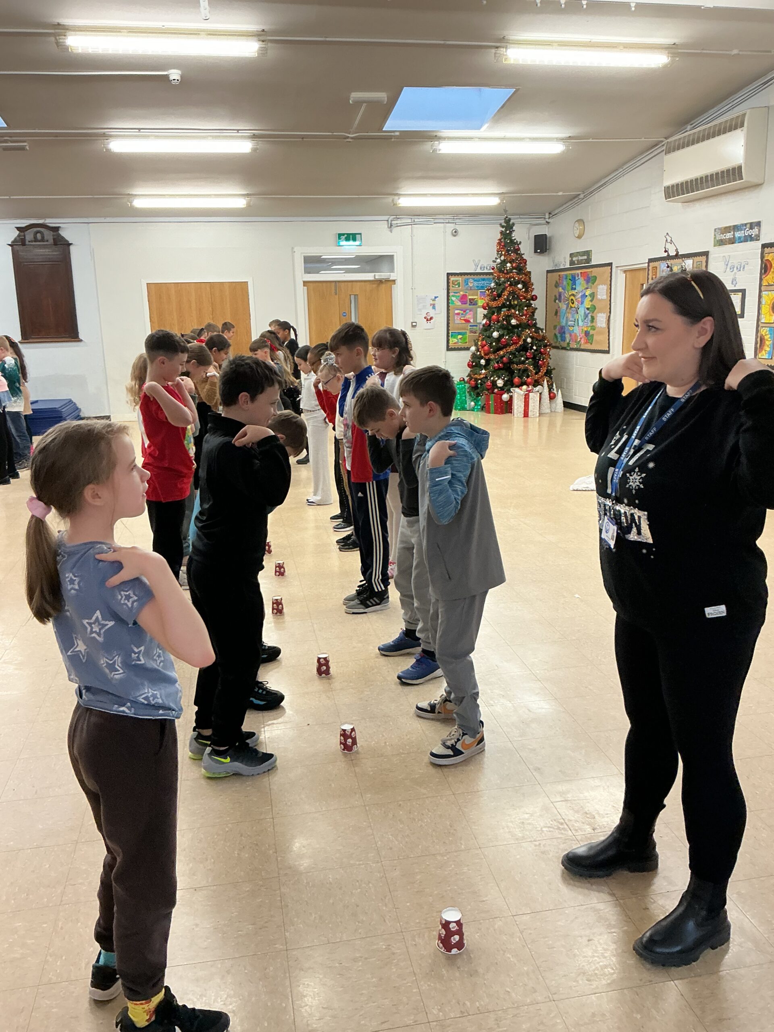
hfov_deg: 48.2
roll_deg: +2.0
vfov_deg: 61.7
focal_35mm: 29
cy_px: 516
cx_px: 387
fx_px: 865
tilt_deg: -14.2
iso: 100
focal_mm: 3
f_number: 1.8
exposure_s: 1/50
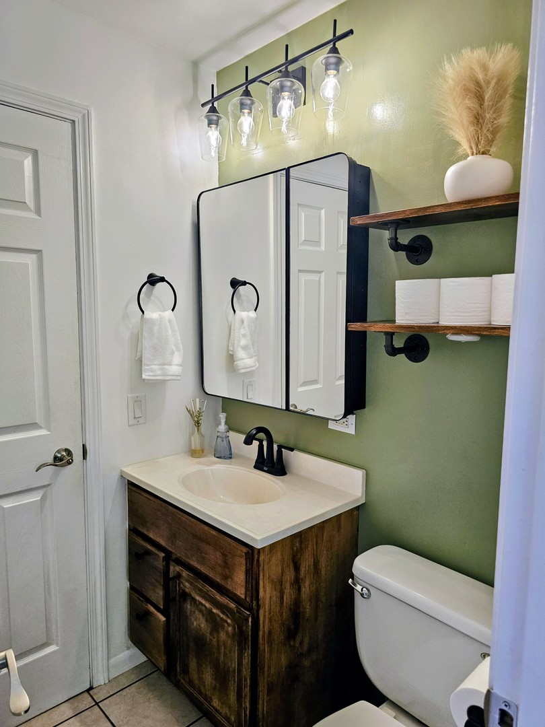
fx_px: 483
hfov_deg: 58.9
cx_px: 272
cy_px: 364
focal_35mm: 23
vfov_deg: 73.9
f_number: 1.7
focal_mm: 6.3
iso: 160
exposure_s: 1/120
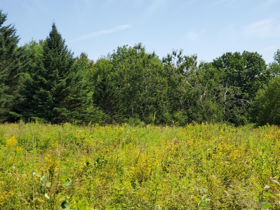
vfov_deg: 28.0
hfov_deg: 36.8
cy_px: 105
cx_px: 140
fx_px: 421
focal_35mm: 52
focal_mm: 6
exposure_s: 1/539
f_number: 2.4
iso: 50
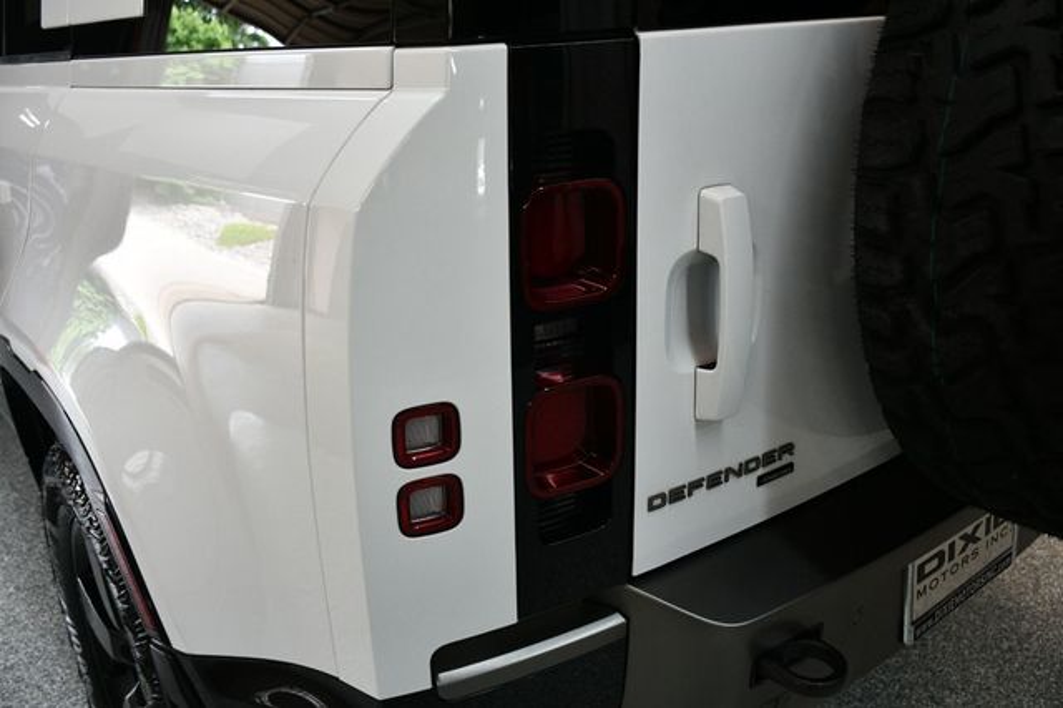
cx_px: 532
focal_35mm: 33
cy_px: 354
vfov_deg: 39.9
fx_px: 974
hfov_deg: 57.2
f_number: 3.5
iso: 800
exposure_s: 1/160
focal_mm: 22
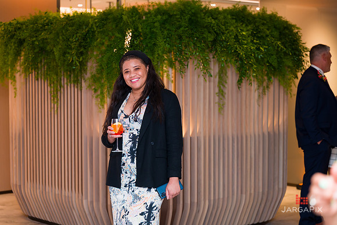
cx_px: 161
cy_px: 107
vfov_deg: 18.2
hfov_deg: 27.1
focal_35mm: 75
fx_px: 699
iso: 800
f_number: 3.2
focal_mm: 70
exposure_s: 1/160
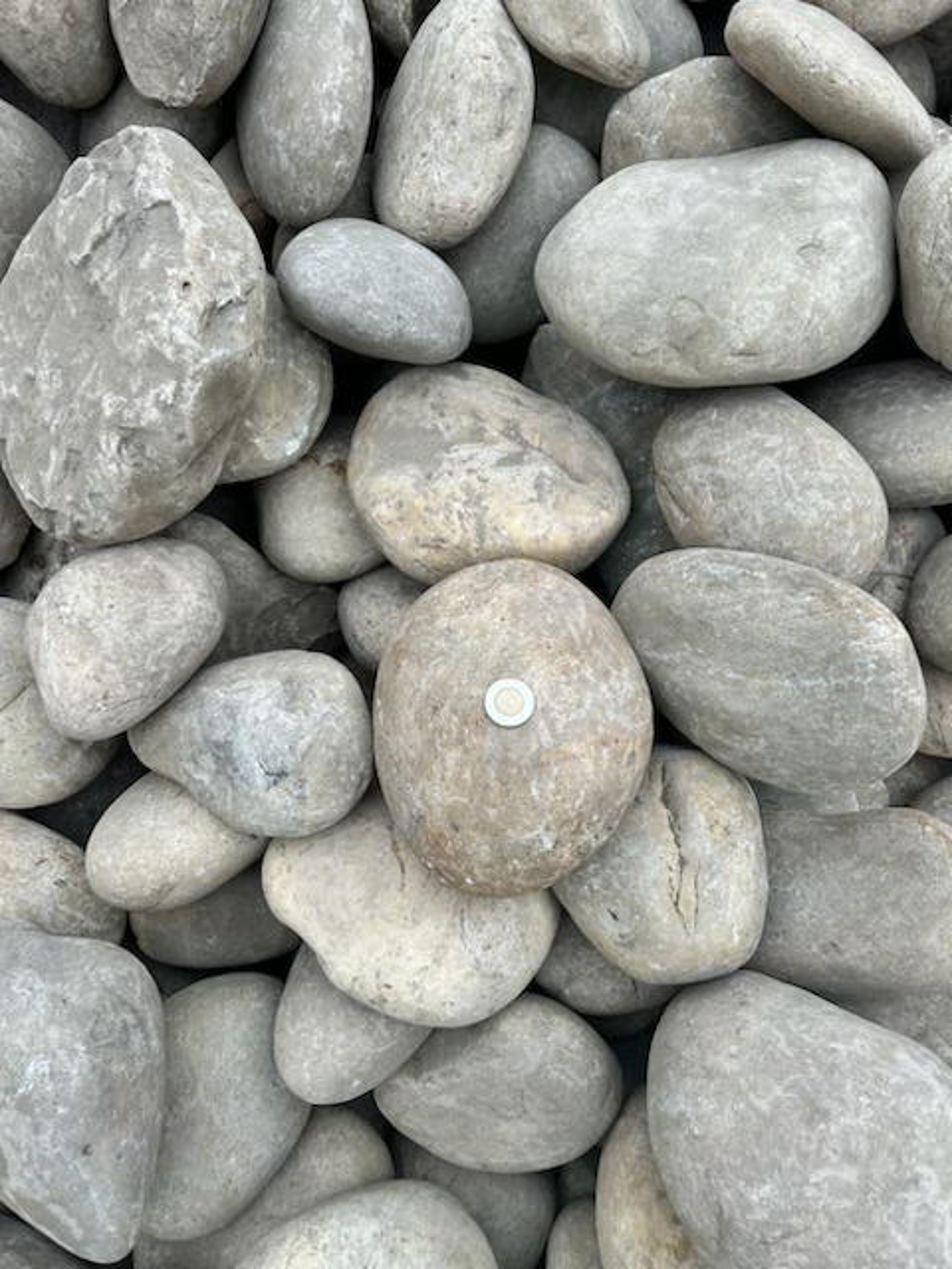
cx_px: 476
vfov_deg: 67.3
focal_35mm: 26
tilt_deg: -62.3
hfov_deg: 53.1
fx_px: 953
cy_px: 634
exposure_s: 1/499
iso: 50
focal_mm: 5.7
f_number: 1.5
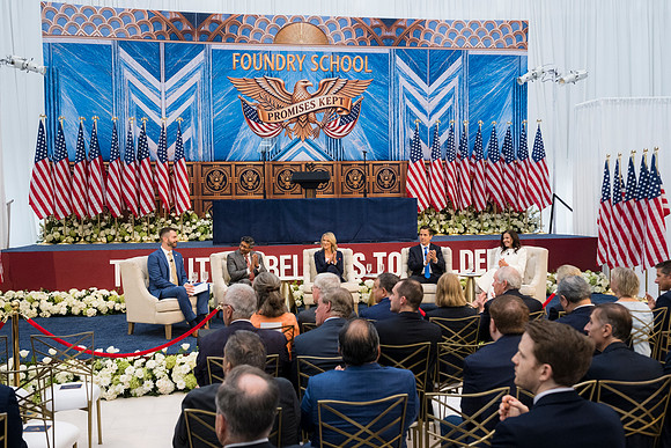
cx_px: 336
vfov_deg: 43.6
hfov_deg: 61.9
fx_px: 559
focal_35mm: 30
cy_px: 224
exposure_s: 1/400
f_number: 4
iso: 2000
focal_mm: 30
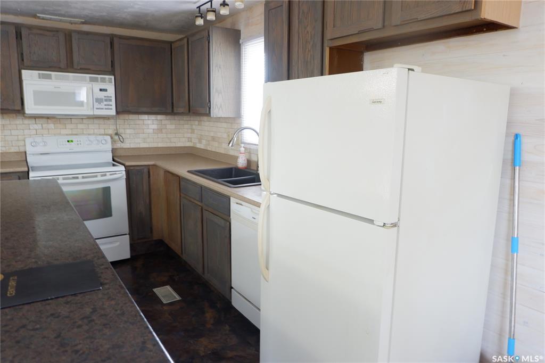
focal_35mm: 24
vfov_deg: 53.1
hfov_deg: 73.8
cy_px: 182
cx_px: 272
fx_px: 363
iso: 800
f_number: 3.5
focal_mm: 16
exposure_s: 1/10
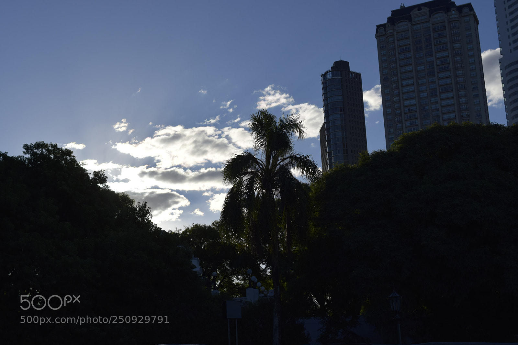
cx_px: 259
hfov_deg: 37.9
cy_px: 172
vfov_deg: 25.7
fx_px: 755
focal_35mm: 52
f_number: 4.5
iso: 100
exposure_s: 1/2500
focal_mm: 35
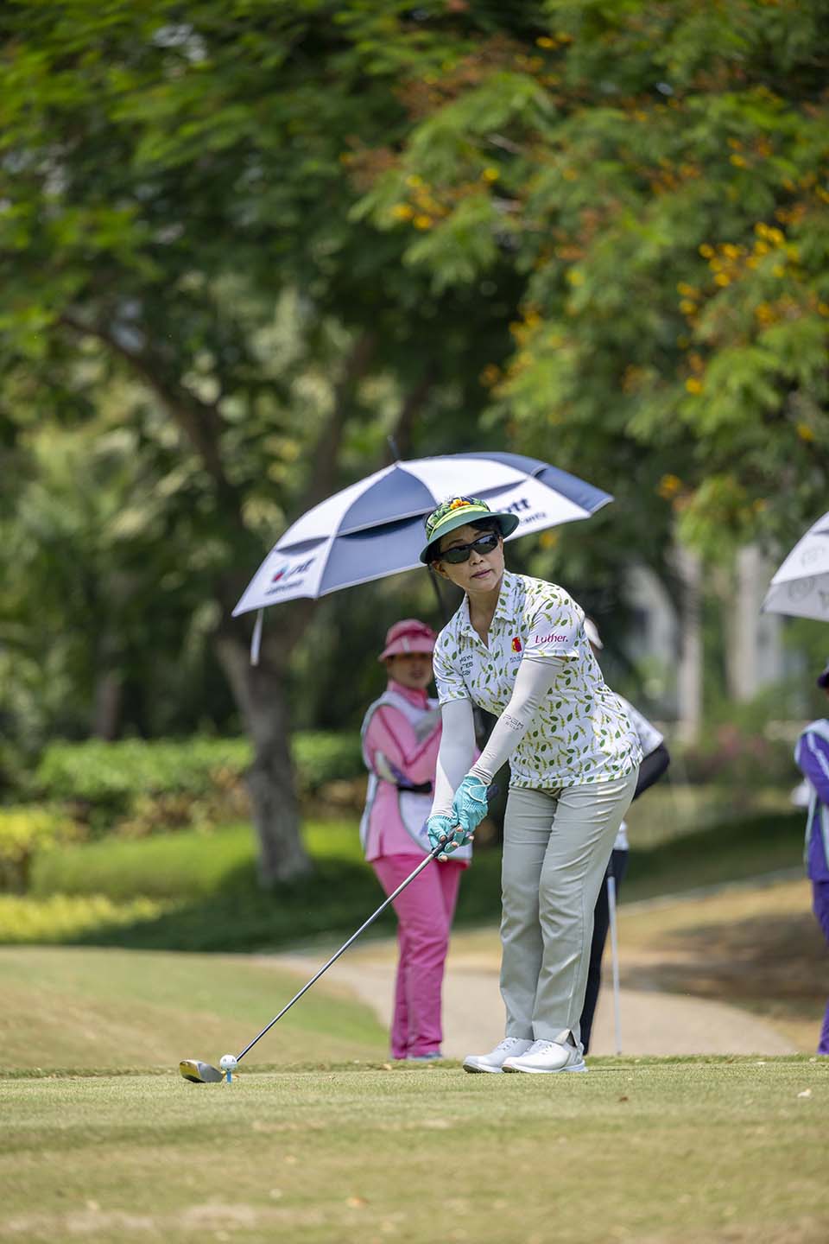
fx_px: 6908
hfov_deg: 6.9
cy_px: 622
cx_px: 414
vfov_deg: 10.3
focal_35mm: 200
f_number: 3.2
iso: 125
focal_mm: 200
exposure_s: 1/3200
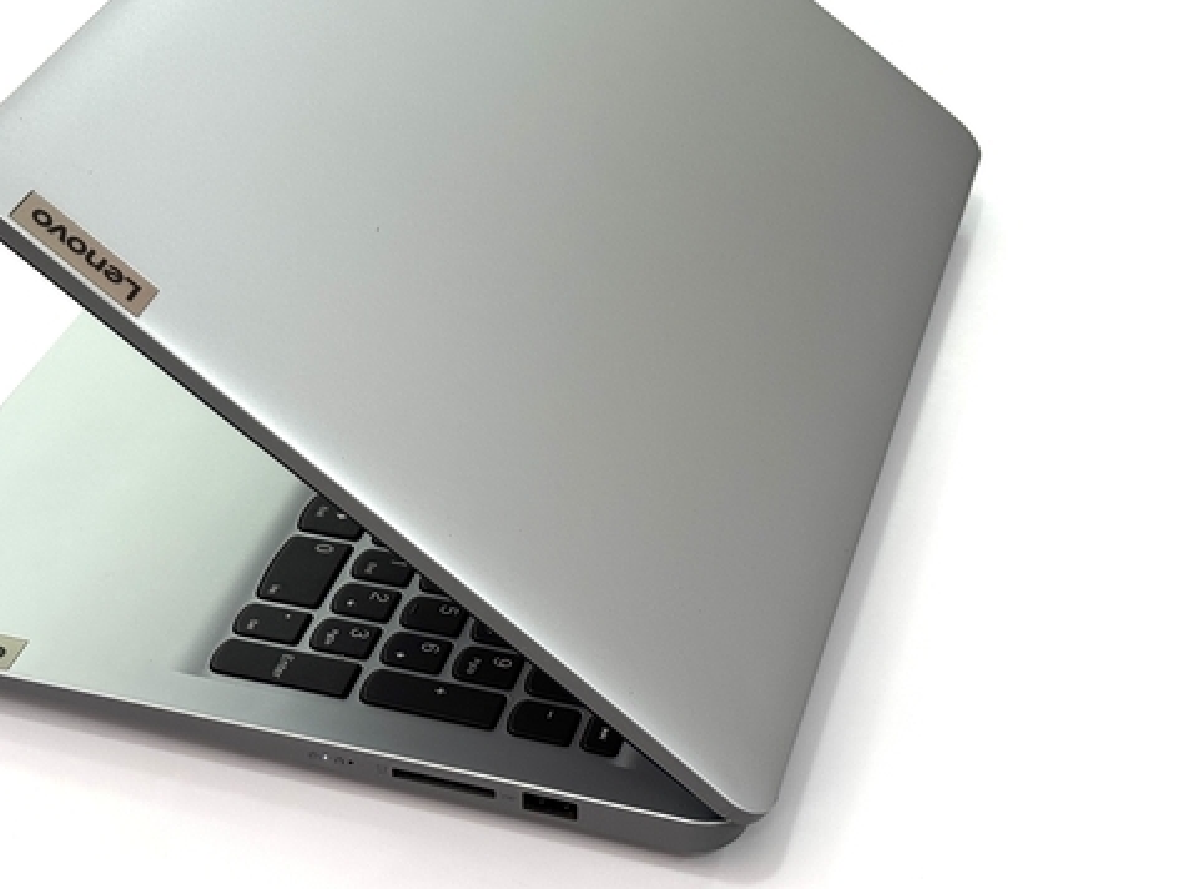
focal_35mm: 81
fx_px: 2770
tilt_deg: -26.6
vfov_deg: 18.1
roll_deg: +0.6
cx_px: 364
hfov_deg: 24.0
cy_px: 170
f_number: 1.78
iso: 64
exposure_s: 1/221
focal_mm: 6.76
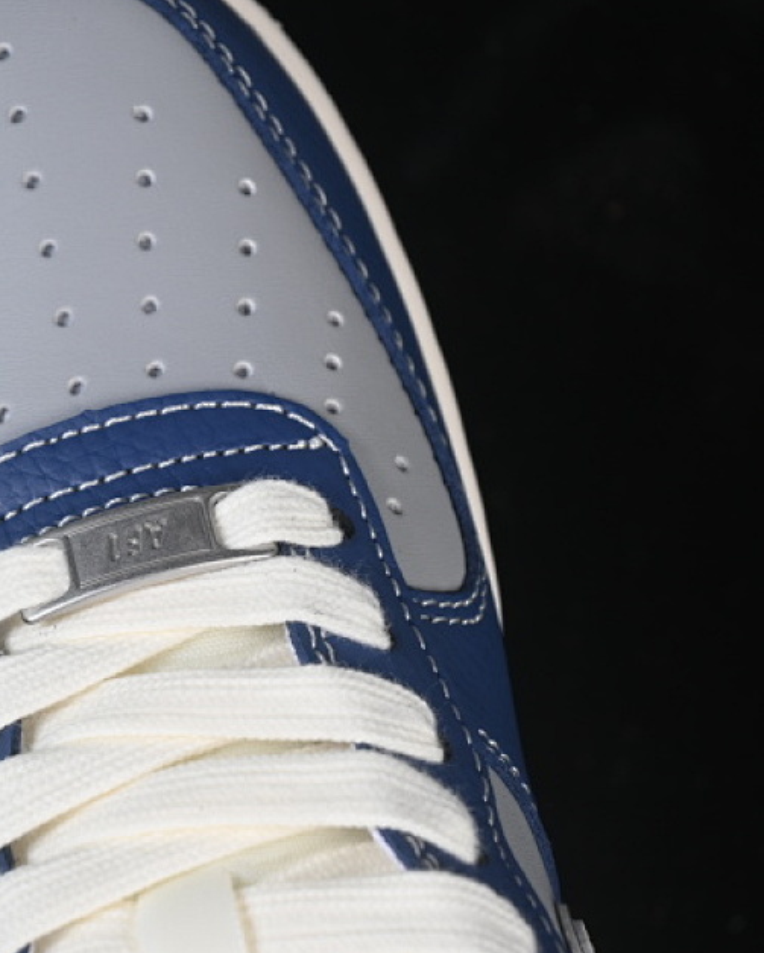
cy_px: 448
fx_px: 3417
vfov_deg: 15.9
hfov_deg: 12.7
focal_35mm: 121
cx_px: 163
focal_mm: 50
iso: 160
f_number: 7.1
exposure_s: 1/60
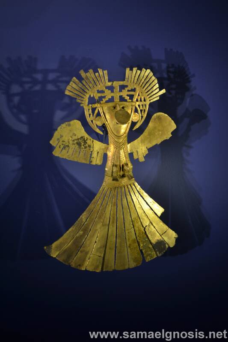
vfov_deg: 30.5
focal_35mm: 66
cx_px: 114
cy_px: 171
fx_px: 627
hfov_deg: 20.6
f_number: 5.3
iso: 100
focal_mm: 44
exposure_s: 1/6
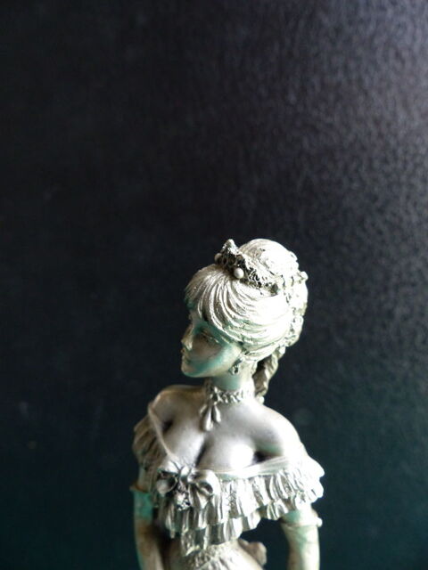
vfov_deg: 69.4
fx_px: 412
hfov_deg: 54.9
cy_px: 285
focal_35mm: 25
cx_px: 214
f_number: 2.8
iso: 400
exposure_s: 1/50
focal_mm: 4.5
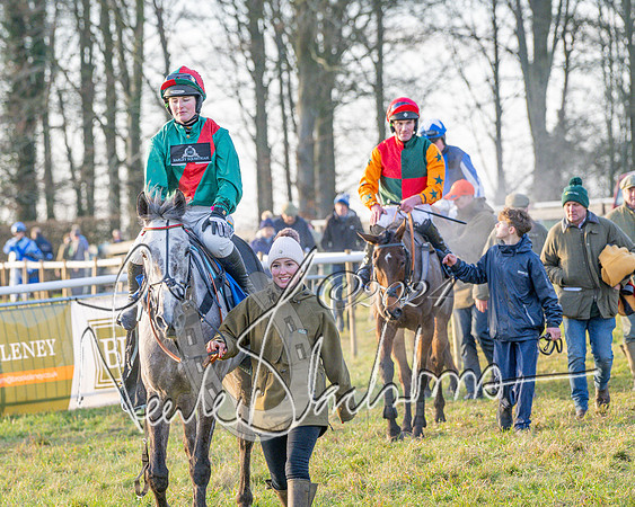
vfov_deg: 6.6
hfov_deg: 8.2
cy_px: 253
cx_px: 253
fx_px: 4411
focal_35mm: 235
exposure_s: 1/1000
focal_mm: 139
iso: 800
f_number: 4
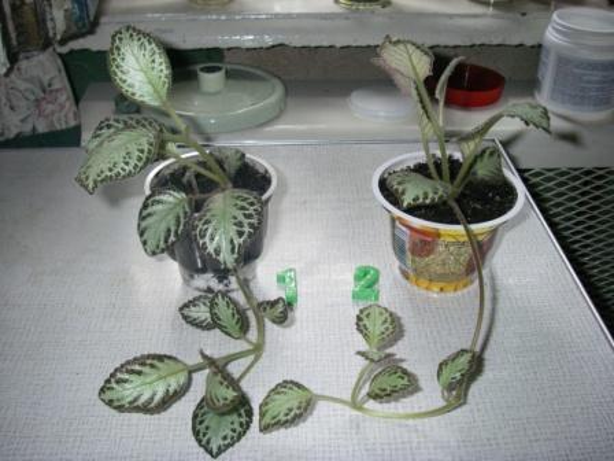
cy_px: 230
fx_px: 674
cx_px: 307
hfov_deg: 49.0
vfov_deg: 37.7
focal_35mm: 38
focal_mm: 6.3
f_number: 3.3
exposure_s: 1/50
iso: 320
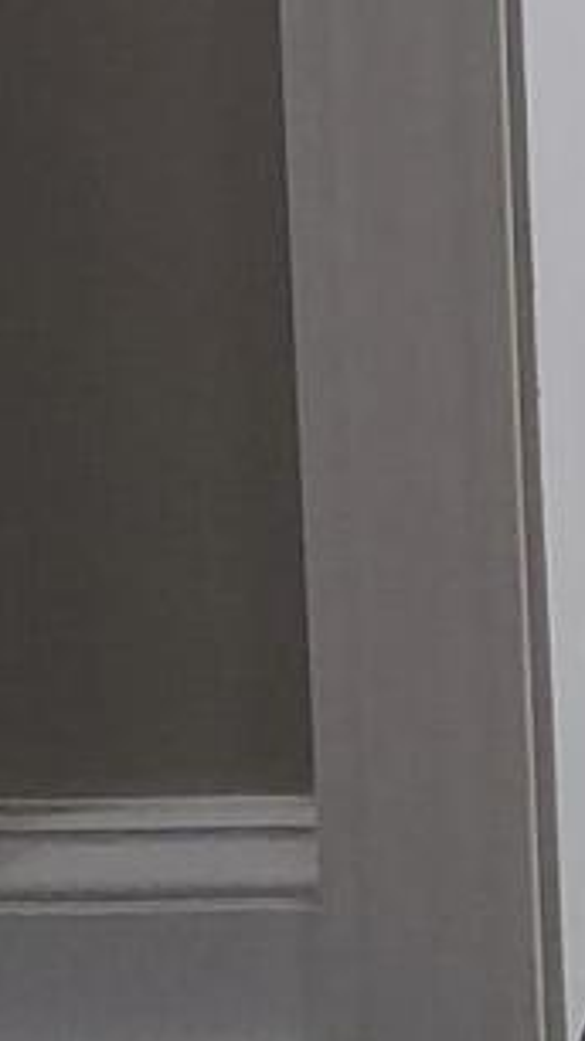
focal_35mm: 171
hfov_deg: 6.2
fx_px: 4718
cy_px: -1779
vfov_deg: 10.2
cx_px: 2066
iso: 875
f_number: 1.8
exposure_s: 1/120
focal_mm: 5.56
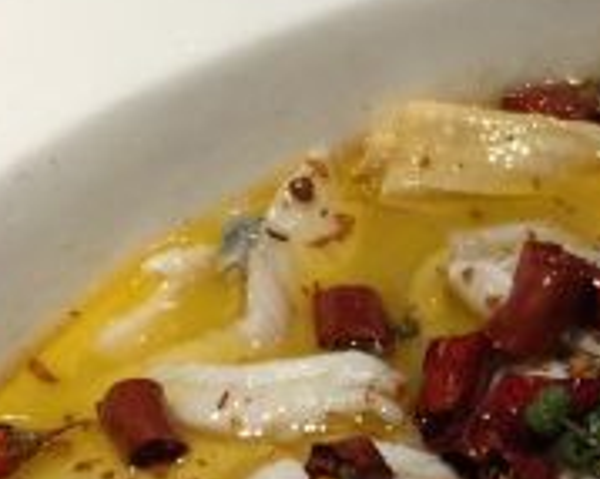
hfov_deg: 16.7
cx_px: 697
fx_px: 1970
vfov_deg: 13.5
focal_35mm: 111
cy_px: 561
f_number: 2.2
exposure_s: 1/33
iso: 50
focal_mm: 4.15
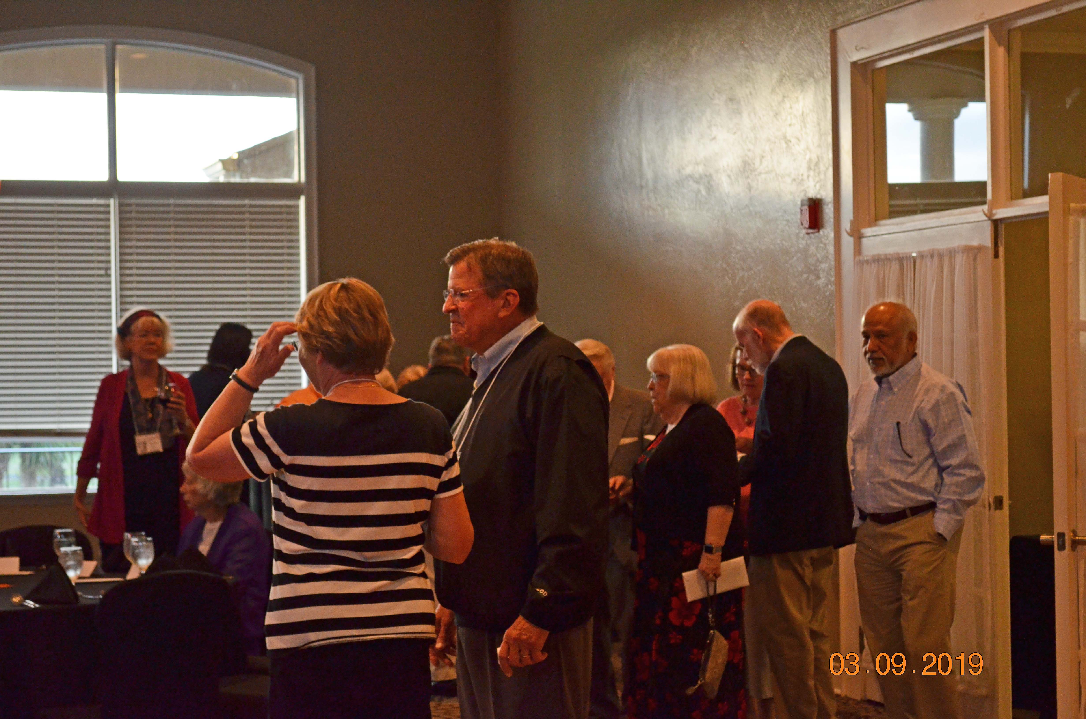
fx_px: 2484
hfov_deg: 24.7
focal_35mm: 82
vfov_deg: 16.5
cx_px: 543
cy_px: 360
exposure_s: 1/30
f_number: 5.6
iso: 1600
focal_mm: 55
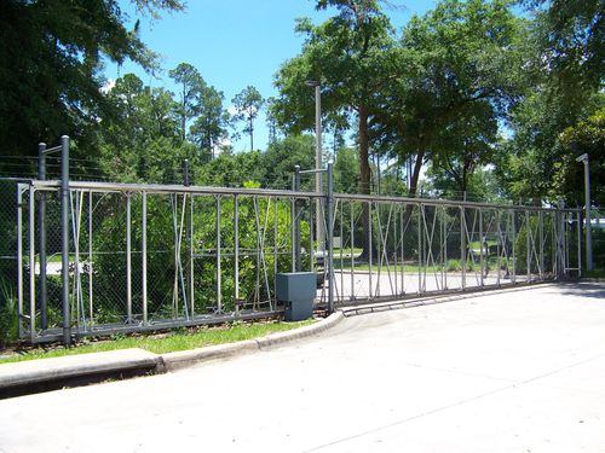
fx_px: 629
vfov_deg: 39.7
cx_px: 302
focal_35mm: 36
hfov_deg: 51.4
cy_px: 226
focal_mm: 5.85
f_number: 2.8
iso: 64
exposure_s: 1/500
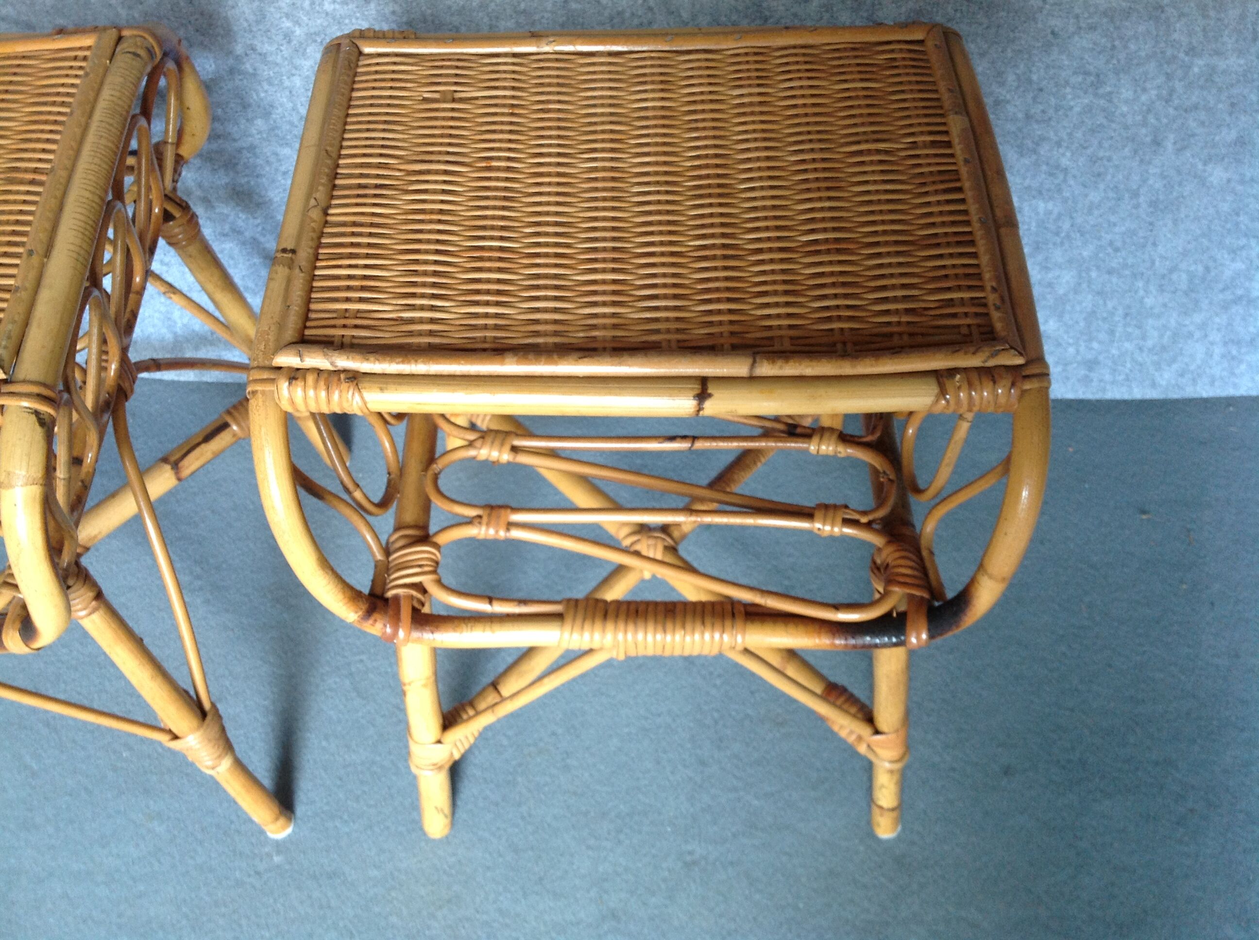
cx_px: 630
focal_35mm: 35
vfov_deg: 40.6
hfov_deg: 52.7
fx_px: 1271
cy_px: 470
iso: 125
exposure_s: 1/15
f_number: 2.4
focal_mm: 4.28
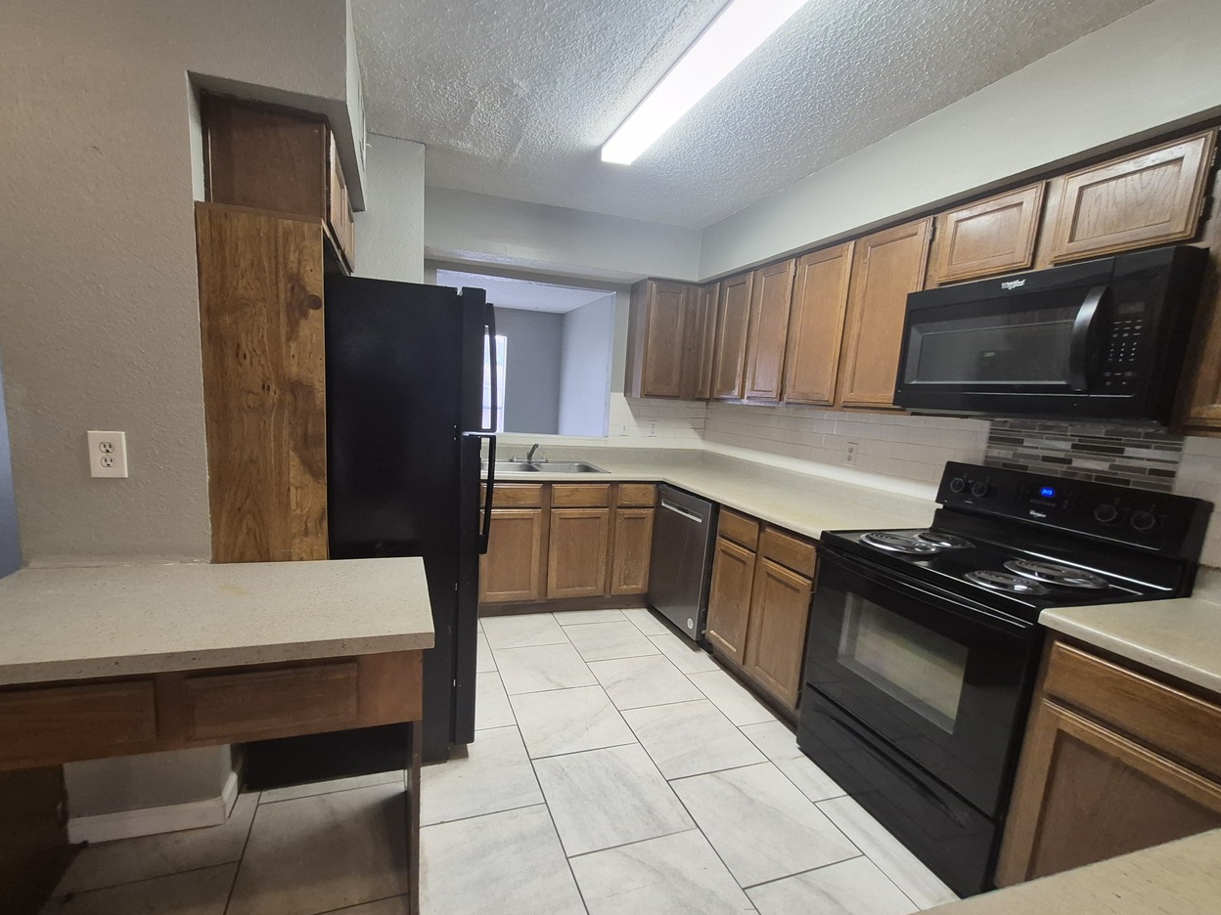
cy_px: 476
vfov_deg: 81.7
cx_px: 586
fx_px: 529
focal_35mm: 15
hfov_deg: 98.1
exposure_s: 1/60
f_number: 2.2
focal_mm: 1.74
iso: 320
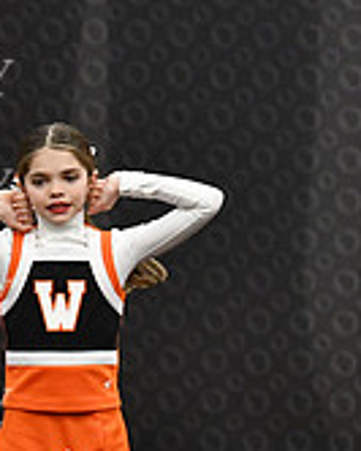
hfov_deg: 2.4
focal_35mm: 640
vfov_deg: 3.0
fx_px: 8540
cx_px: -380
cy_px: 352
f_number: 2.8
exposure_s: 1/800
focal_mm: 130
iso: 5000
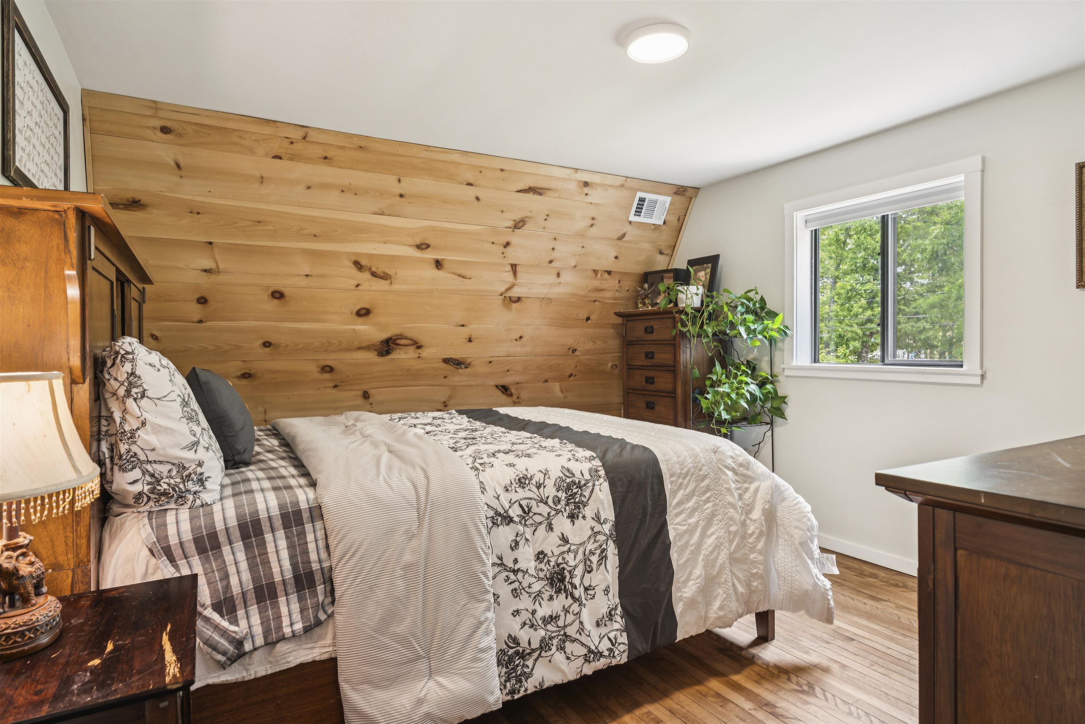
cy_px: 362
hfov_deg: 84.0
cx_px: 542
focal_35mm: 20
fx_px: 603
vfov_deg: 61.9
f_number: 8
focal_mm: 20
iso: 125
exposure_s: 1/1.25
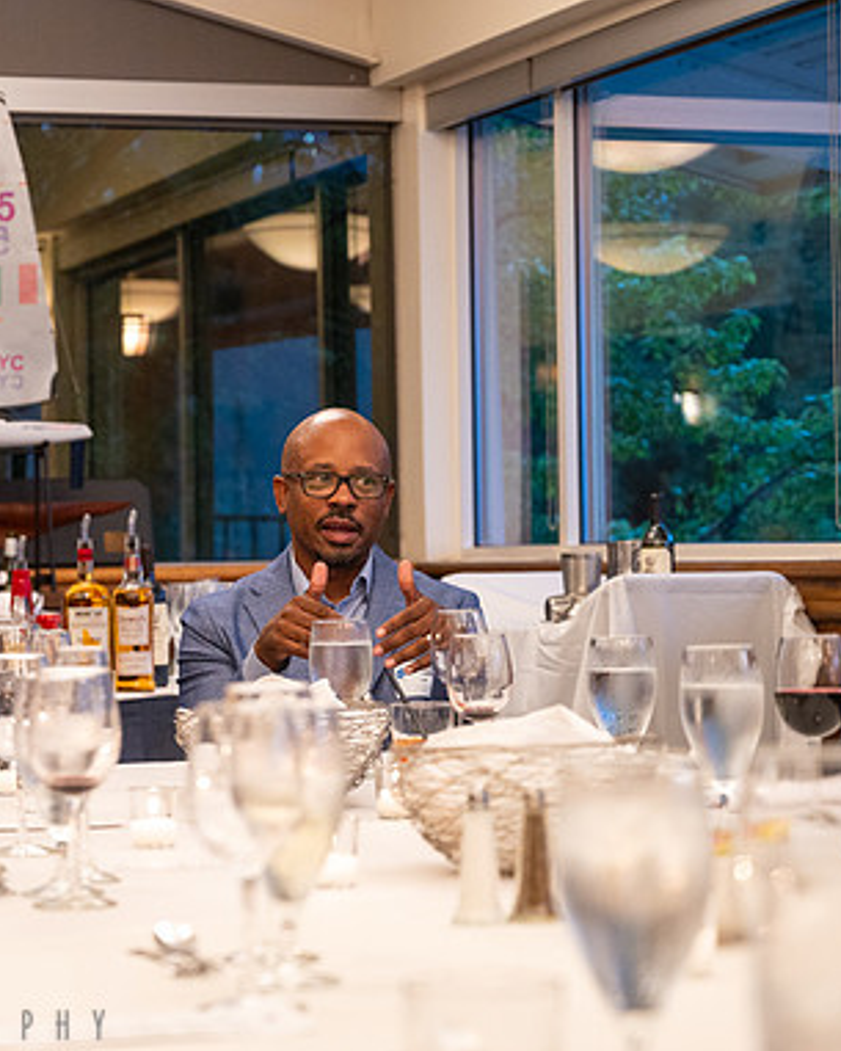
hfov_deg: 15.3
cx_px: 201
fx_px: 3110
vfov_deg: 19.2
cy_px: 530
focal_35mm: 100
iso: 2000
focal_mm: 70
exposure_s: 1/125
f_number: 4
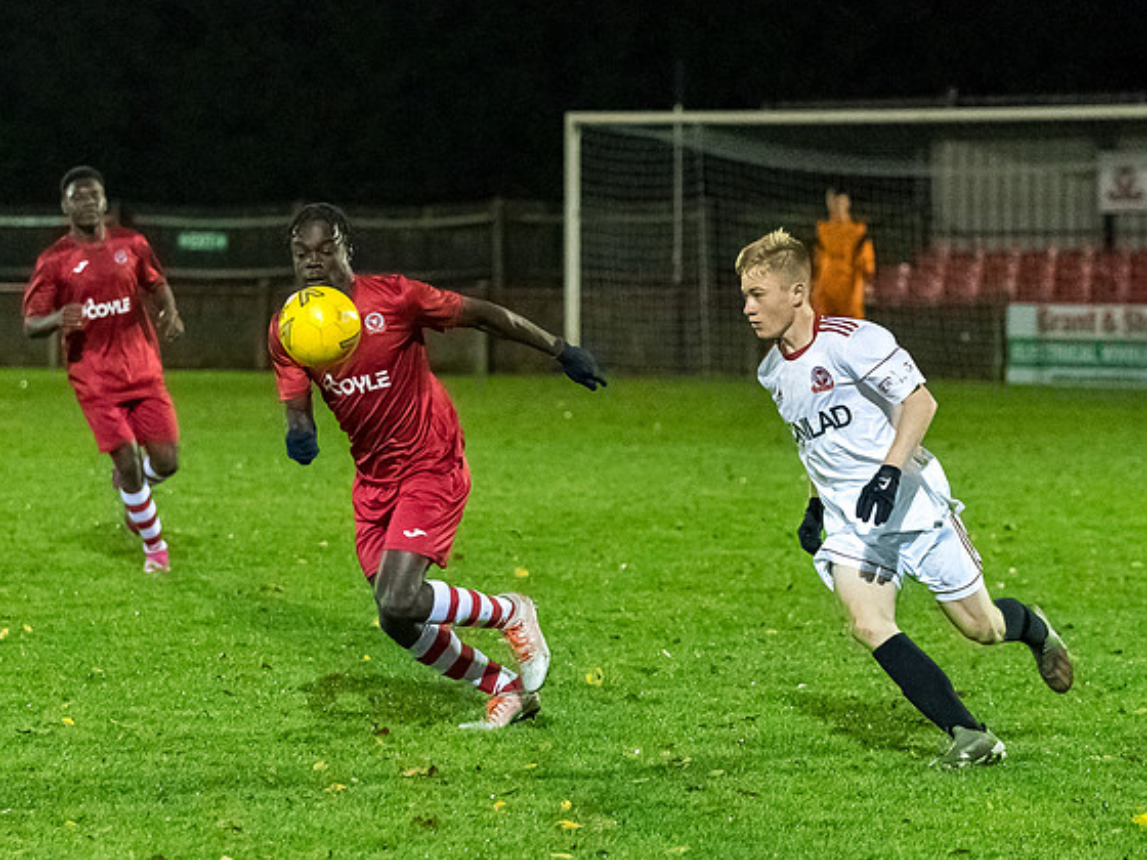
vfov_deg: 8.3
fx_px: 5931
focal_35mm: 179
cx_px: 481
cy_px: 441
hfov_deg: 11.0
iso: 6400
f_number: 2.8
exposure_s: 1/1000
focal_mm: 96
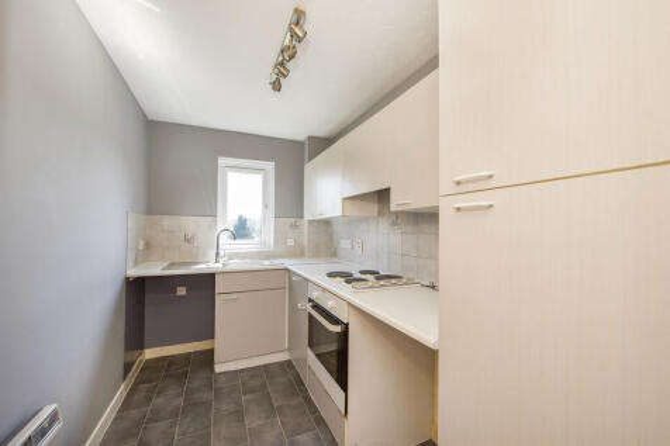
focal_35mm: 14
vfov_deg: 81.2
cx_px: 335
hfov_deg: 104.3
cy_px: 223
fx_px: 260
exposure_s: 1/80
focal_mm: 14
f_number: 9
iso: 320
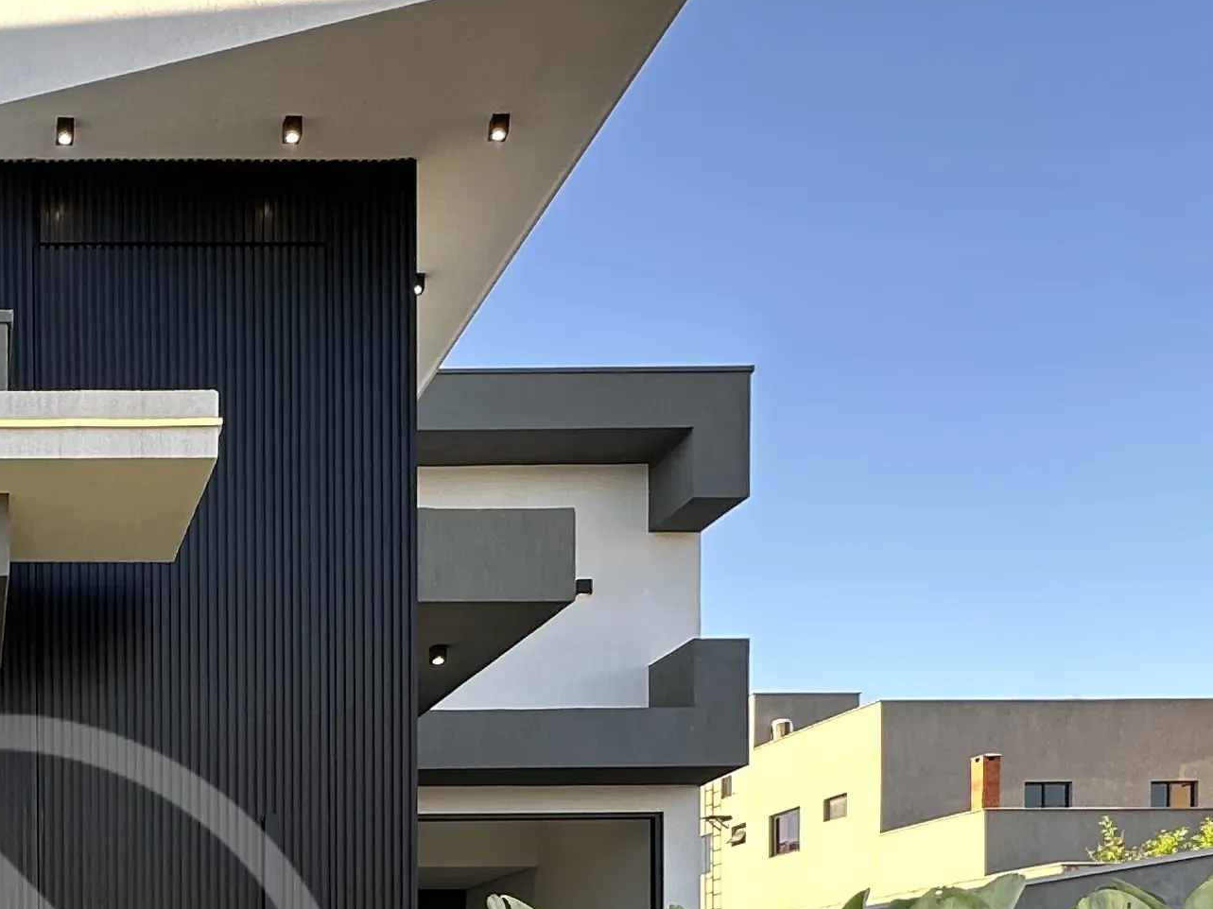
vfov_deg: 28.6
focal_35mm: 44
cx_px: -9
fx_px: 1542
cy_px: 1087
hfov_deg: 38.1
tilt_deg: -1.1
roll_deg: +0.5
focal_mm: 2.22
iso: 40
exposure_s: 1/109
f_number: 2.2
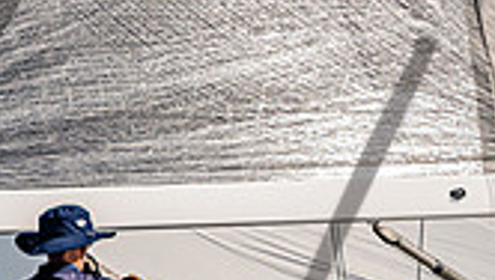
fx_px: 19930
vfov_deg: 0.8
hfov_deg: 1.4
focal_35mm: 1516
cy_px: 374
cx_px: 447
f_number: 5.6
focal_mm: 400
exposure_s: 1/5000
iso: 320
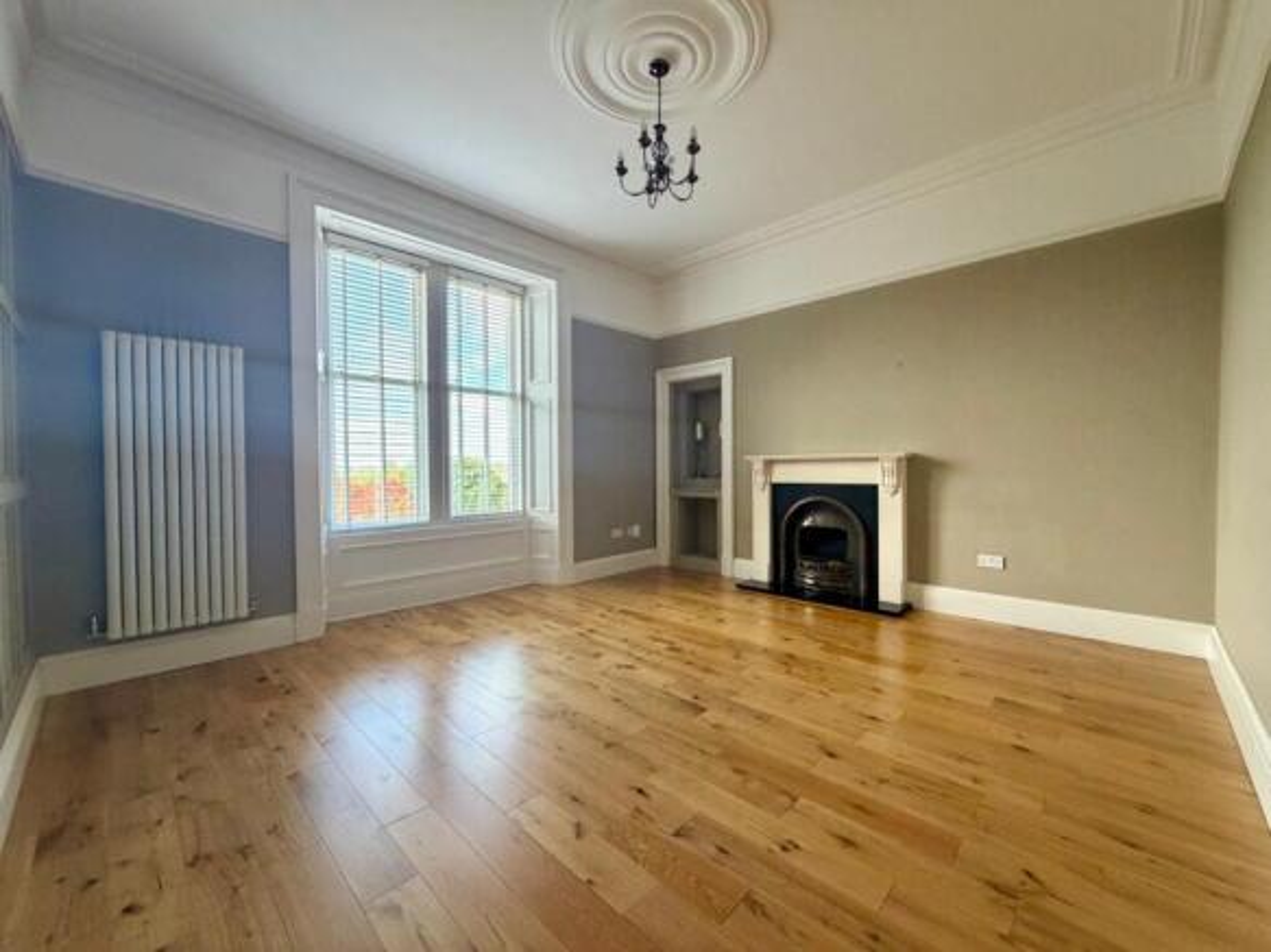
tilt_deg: +0.0
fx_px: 514
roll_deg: +0.1
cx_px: 636
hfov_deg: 102.1
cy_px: 476
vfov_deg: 85.7
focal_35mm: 14
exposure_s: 1/121
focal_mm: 2.22
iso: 250
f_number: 2.2
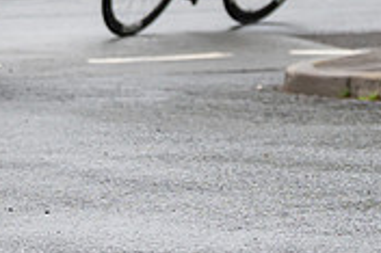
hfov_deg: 4.8
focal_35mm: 424
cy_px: -310
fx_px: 4483
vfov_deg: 3.2
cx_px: -455
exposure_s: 1/1000
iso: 400
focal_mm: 70
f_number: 4
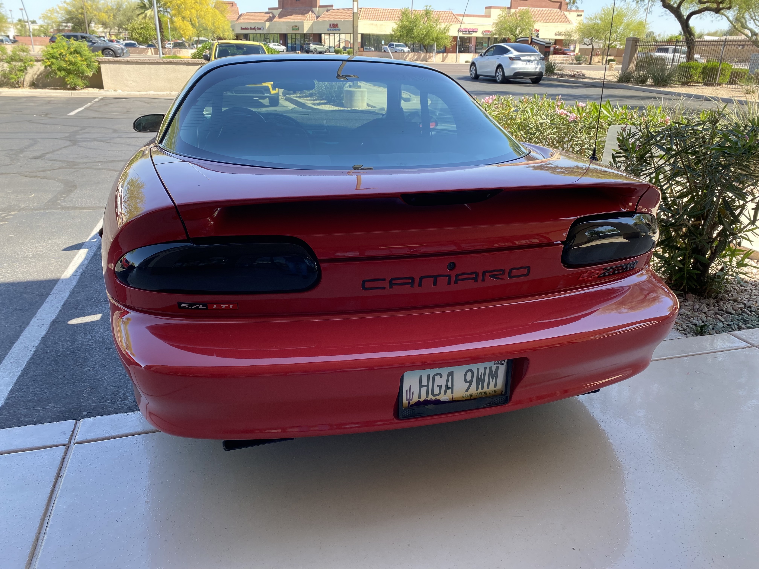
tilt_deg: -22.2
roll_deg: -1.8
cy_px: 284
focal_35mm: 26
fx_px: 570
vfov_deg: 53.1
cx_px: 380
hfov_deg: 67.3
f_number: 1.8
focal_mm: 4.25
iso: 32
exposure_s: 1/332
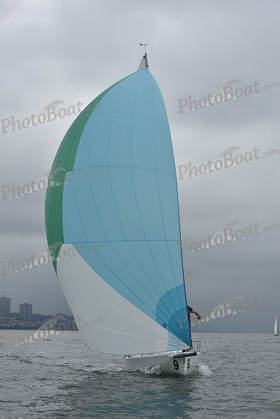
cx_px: 140
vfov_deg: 28.8
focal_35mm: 70
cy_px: 210
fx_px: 816
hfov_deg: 19.5
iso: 400
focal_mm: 70
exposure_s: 1/800
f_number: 10
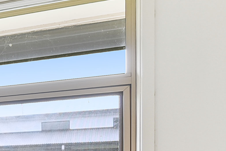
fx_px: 515
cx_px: -333
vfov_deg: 15.6
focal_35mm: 82
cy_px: 216
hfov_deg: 14.5
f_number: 4.5
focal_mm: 14
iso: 100
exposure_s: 1/10
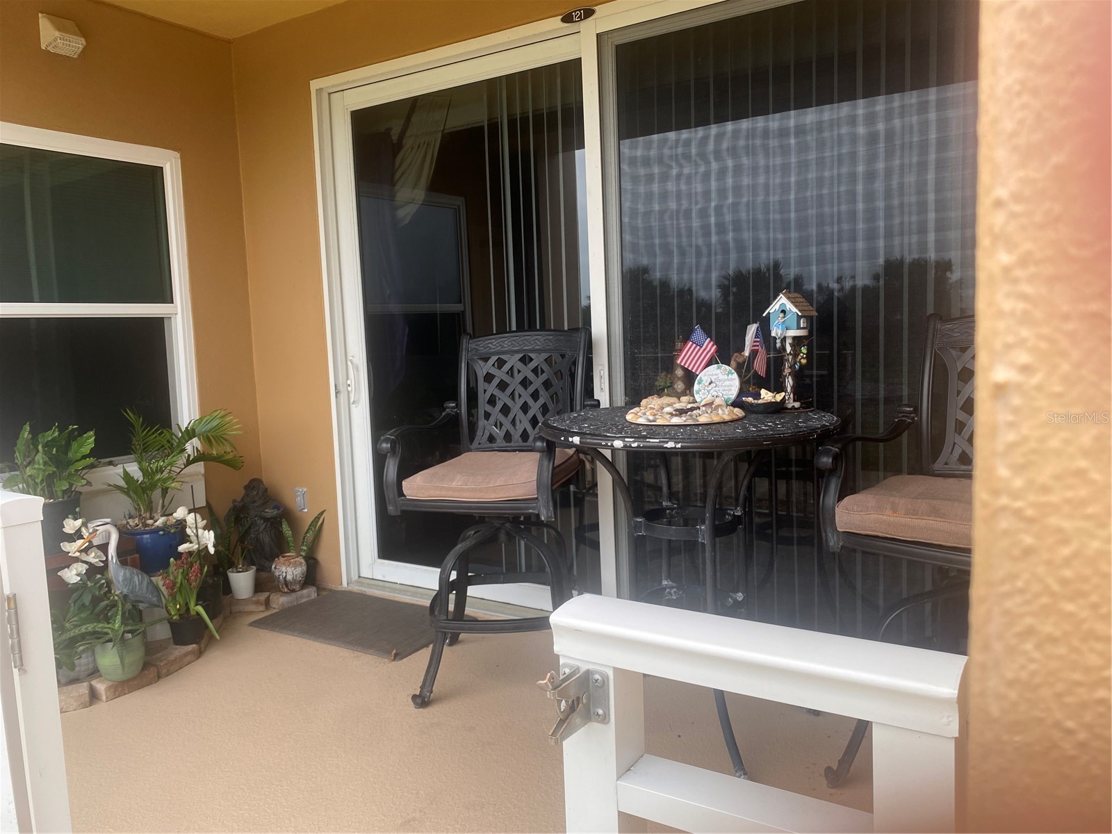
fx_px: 835
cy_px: 417
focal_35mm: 26
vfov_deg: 53.1
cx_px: 556
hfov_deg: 67.3
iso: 32
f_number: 1.8
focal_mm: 4.25
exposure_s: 1/554
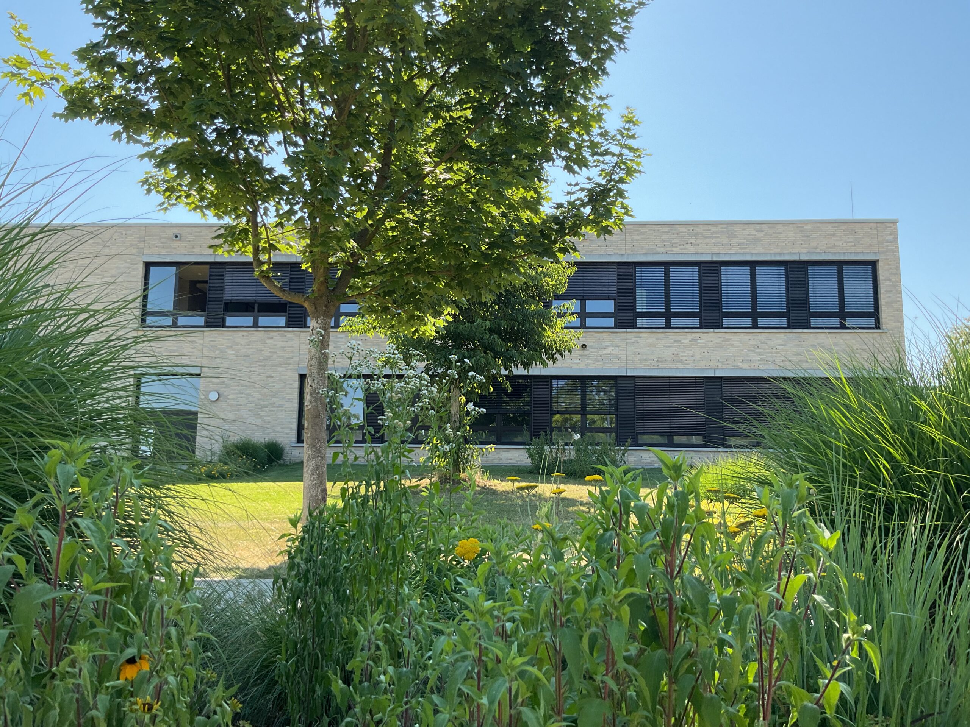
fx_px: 813
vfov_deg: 48.2
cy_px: 364
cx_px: 485
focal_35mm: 29
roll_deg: +0.5
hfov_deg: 61.7
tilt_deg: +9.0
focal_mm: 3
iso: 16
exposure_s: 1/519
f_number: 1.8
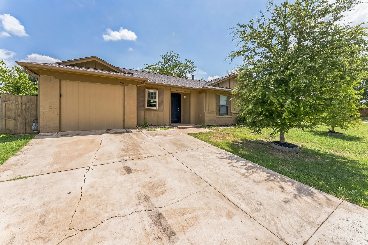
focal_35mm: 14
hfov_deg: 104.3
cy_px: 122
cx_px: 184
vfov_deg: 81.2
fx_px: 143
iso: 400
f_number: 11
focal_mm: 14
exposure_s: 1/320
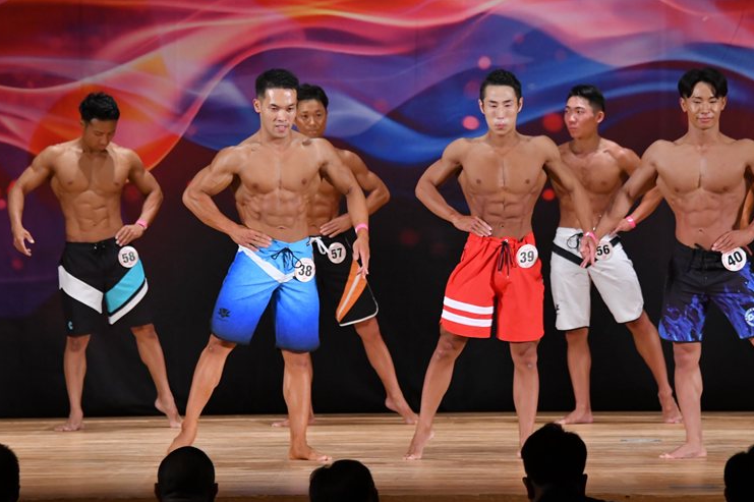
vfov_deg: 6.0
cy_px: 245
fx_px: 4751
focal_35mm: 227
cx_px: 369
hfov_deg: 9.1
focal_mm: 145
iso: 3200
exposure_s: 1/400
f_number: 5.6
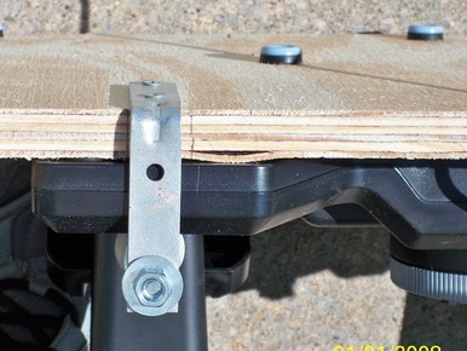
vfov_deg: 10.9
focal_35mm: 136
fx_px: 1836
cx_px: 185
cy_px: 185
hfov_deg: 14.5
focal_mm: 18.8
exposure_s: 1/500
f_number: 5.7
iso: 64
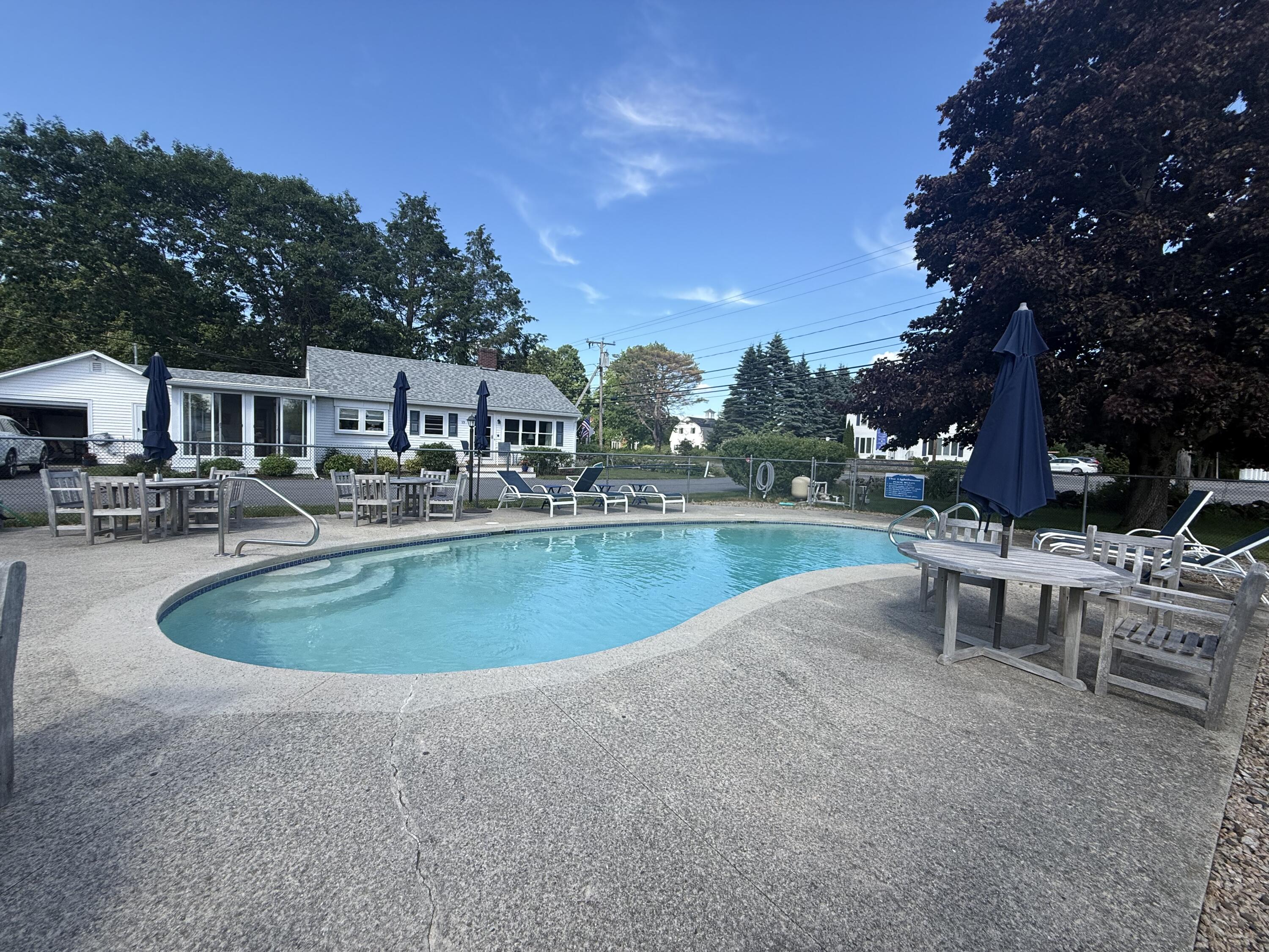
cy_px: 476
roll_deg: -2.3
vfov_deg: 85.7
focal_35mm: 14
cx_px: 634
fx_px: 513
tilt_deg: -2.5
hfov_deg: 102.1
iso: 50
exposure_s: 1/1145
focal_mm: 2.22
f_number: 2.2
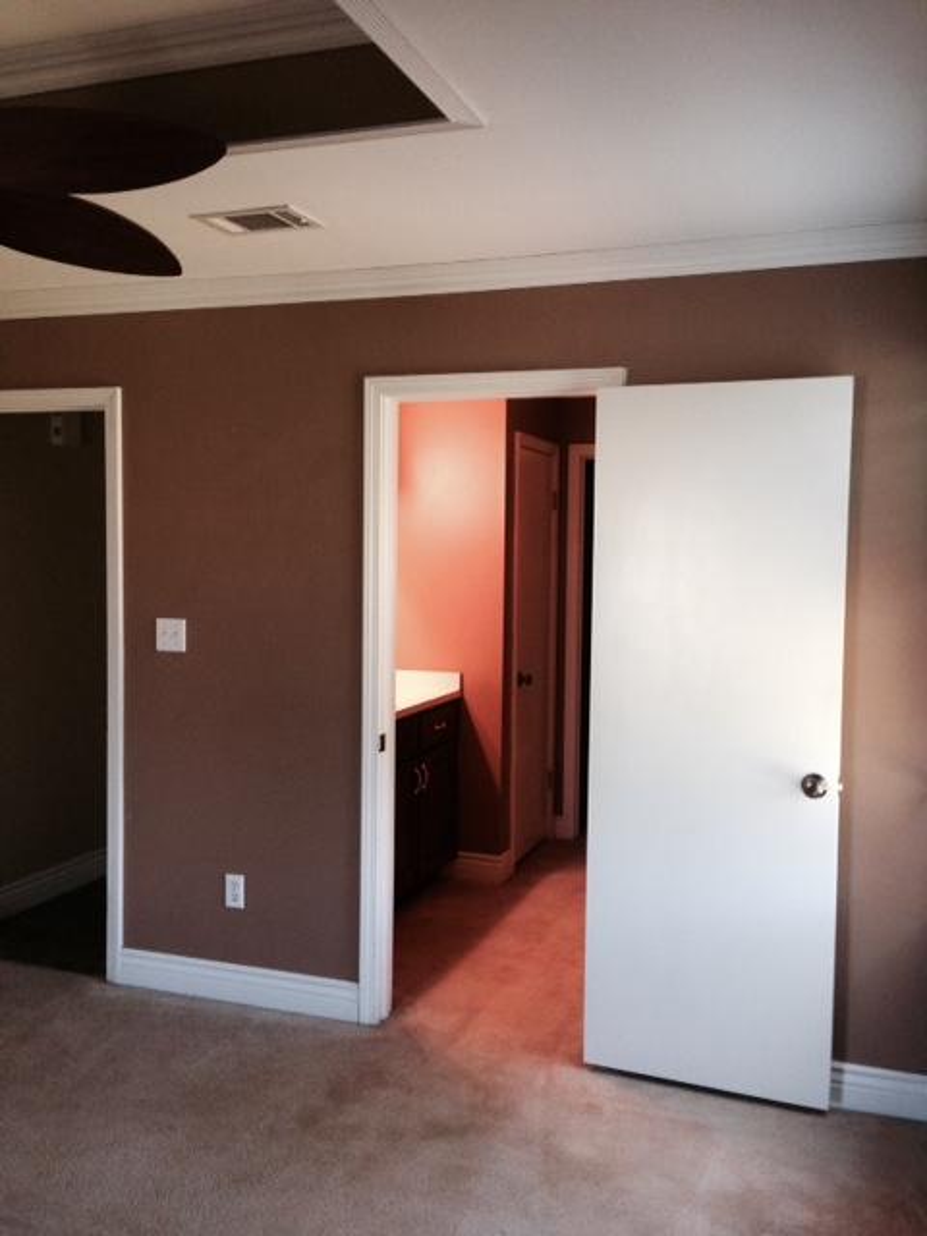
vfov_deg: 55.4
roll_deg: +0.8
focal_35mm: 33
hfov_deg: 42.9
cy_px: 618
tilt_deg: -1.7
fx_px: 1178
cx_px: 464
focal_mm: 4.12
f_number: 2.4
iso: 125
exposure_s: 1/20
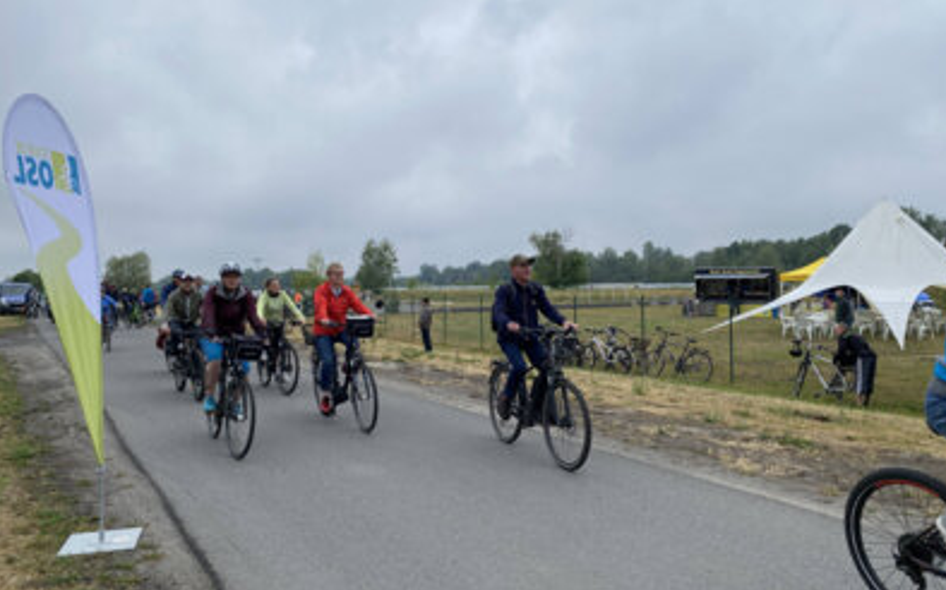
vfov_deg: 44.5
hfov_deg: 66.5
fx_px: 722
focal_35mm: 28
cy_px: 281
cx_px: 478
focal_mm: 4.2
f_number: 1.8
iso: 32
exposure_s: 1/2028
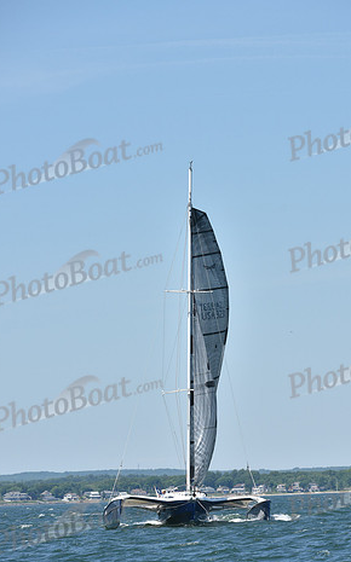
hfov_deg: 4.7
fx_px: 4292
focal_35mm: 280
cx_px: 226
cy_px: 321
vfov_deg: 7.5
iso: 250
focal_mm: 220
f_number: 7.1
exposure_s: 1/1000
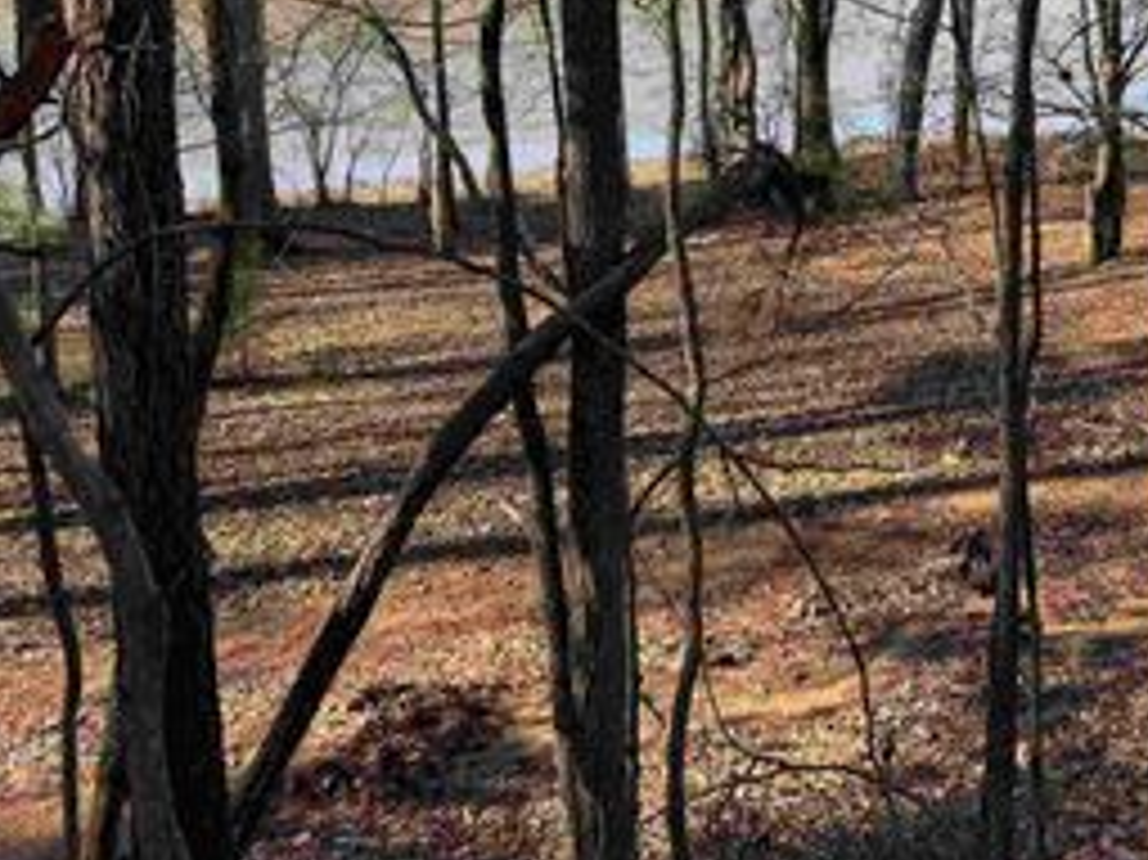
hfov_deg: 36.9
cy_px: 97
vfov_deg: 29.7
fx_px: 1558
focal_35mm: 47
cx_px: 1107
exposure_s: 1/1230
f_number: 1.78
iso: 80
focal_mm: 6.76
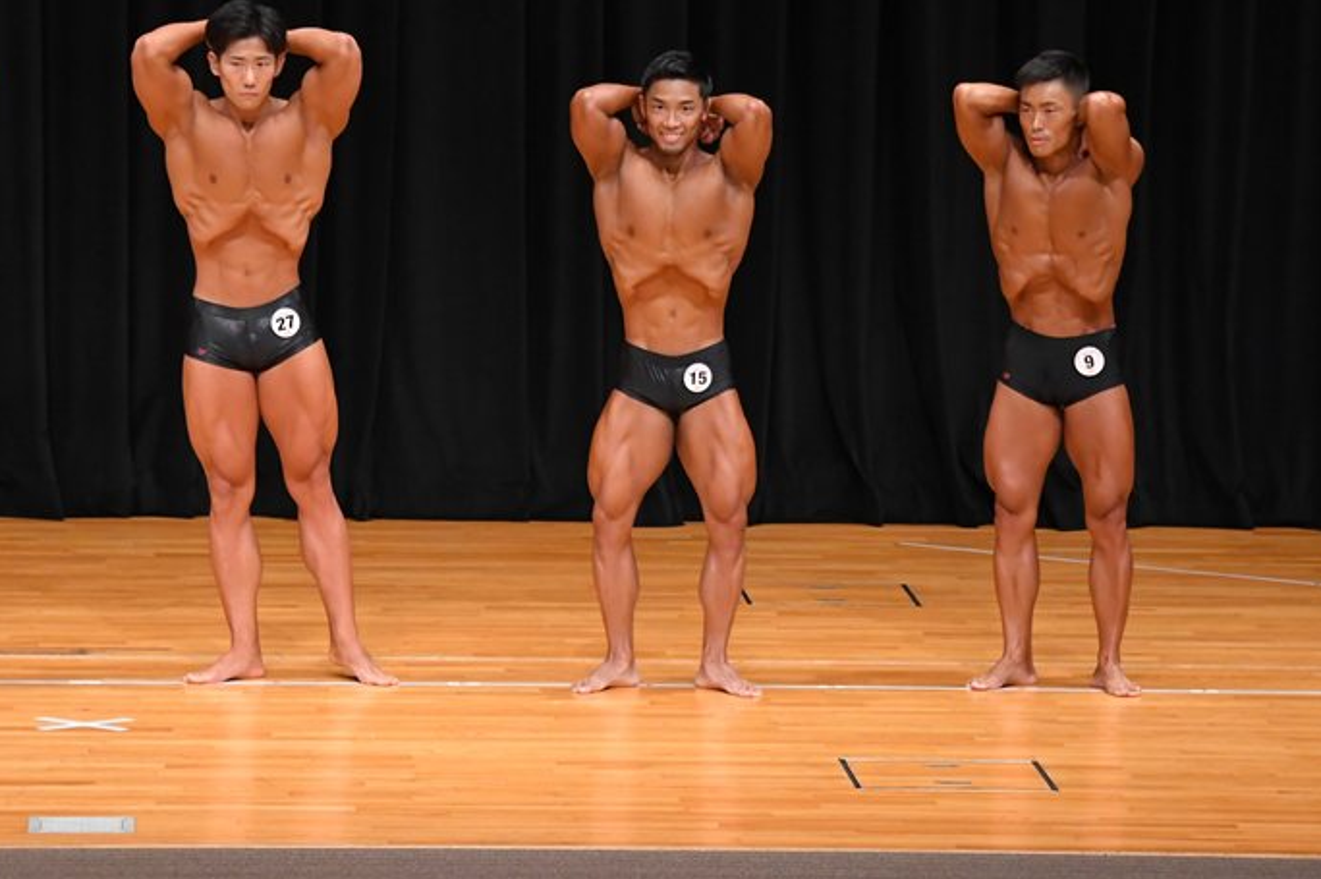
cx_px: 607
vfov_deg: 6.0
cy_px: 435
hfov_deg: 9.0
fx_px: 8397
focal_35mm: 229
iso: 4000
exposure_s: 1/400
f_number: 5.6
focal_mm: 135
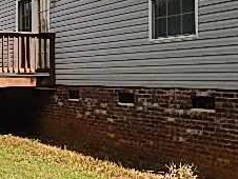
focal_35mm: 65
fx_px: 447
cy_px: 64
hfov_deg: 27.7
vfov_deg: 22.6
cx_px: -11
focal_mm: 4
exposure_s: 1/1000
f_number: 3
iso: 125
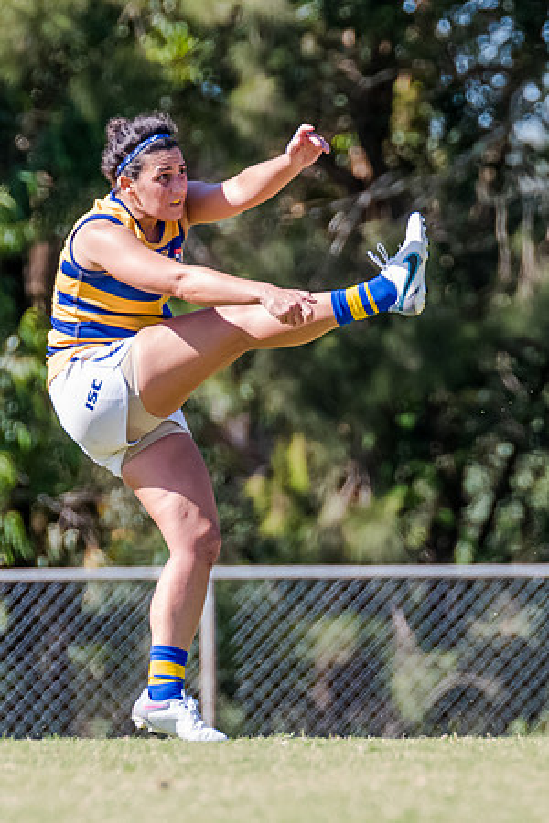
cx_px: 240
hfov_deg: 1.2
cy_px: 313
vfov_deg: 1.8
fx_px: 25890
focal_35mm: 1132
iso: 800
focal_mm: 420
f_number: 5.6
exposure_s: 1/1600
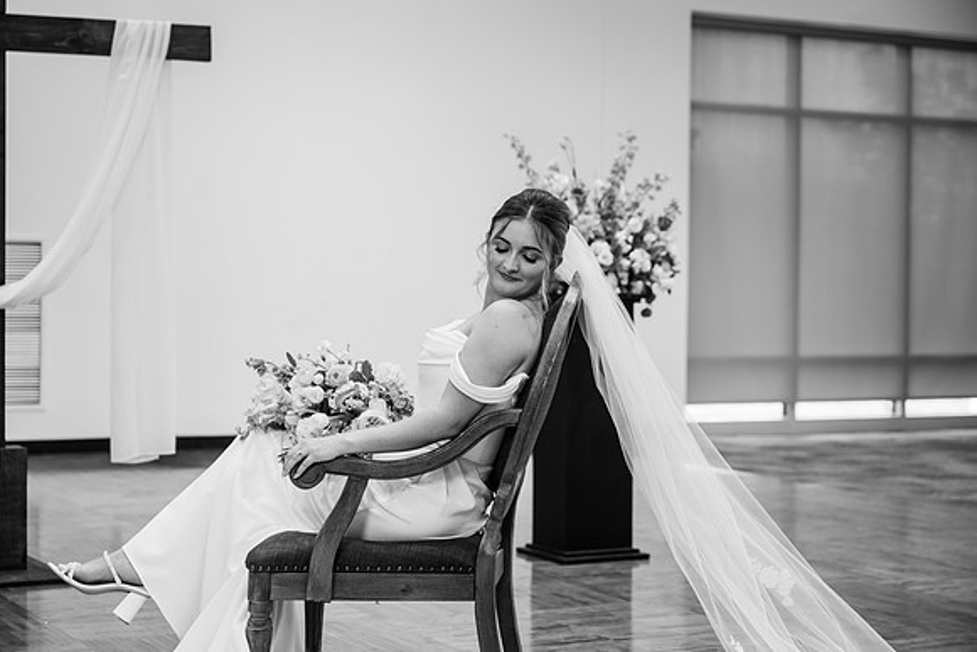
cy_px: 326
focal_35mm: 70
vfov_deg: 19.5
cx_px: 488
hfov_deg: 28.8
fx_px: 1900
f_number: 3.5
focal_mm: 70
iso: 400
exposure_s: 1/50
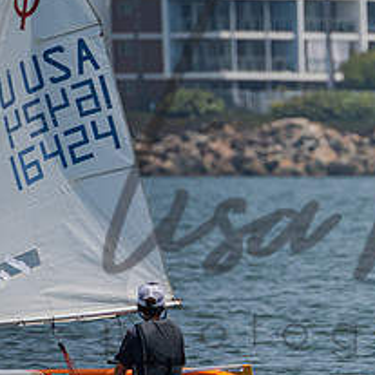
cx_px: 561
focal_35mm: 924
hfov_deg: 1.9
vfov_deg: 1.9
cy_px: 197
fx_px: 11325
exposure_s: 1/1600
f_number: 8
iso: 320
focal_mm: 350
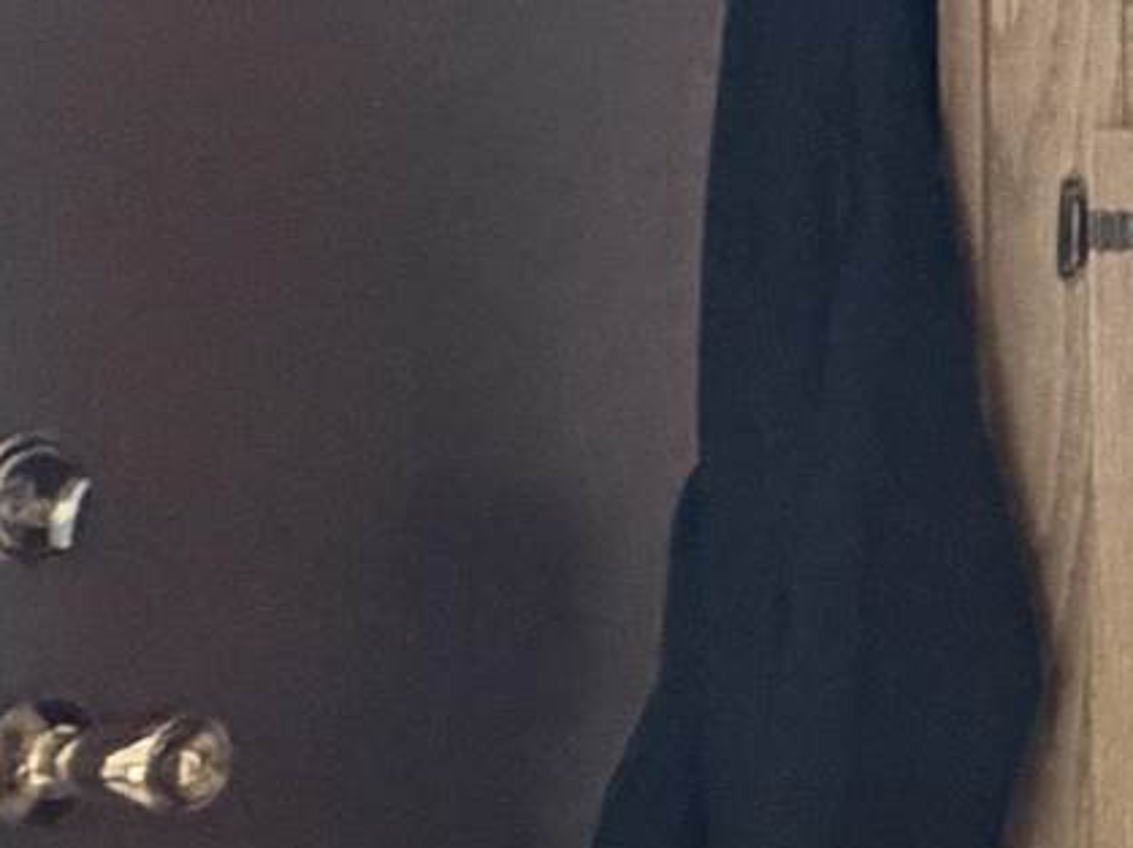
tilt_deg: -2.5
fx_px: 3369
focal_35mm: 103
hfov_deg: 10.5
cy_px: 260
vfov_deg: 14.3
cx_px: 3659
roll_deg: -2.8
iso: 500
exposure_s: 1/60
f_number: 2.2
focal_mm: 2.22
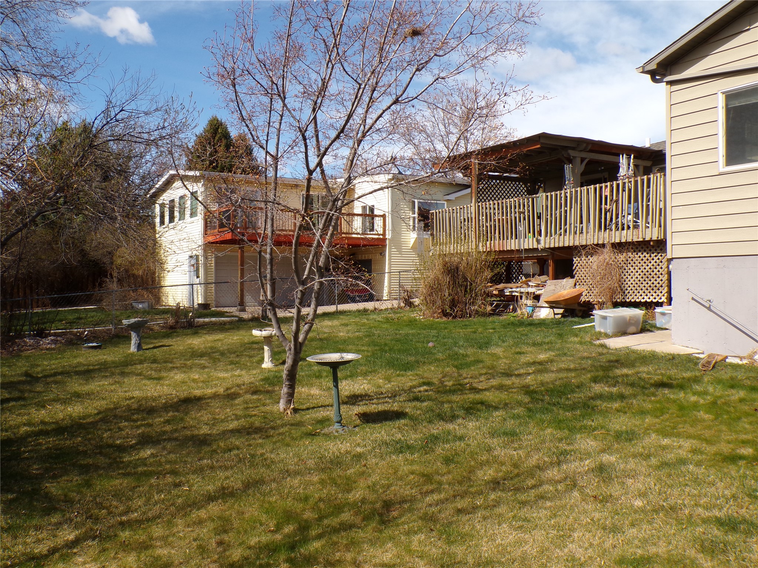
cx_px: 379
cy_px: 284
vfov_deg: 44.2
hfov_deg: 56.8
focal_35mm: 32
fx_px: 701
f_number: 4.8
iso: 100
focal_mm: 5.8
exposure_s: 1/500
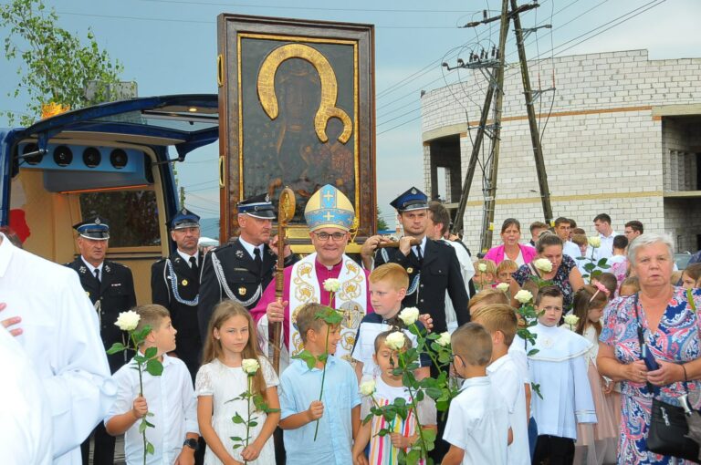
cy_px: 232
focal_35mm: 60
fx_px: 1167
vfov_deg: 22.6
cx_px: 350
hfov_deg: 33.4
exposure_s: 1/125
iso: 320
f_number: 8
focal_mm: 40
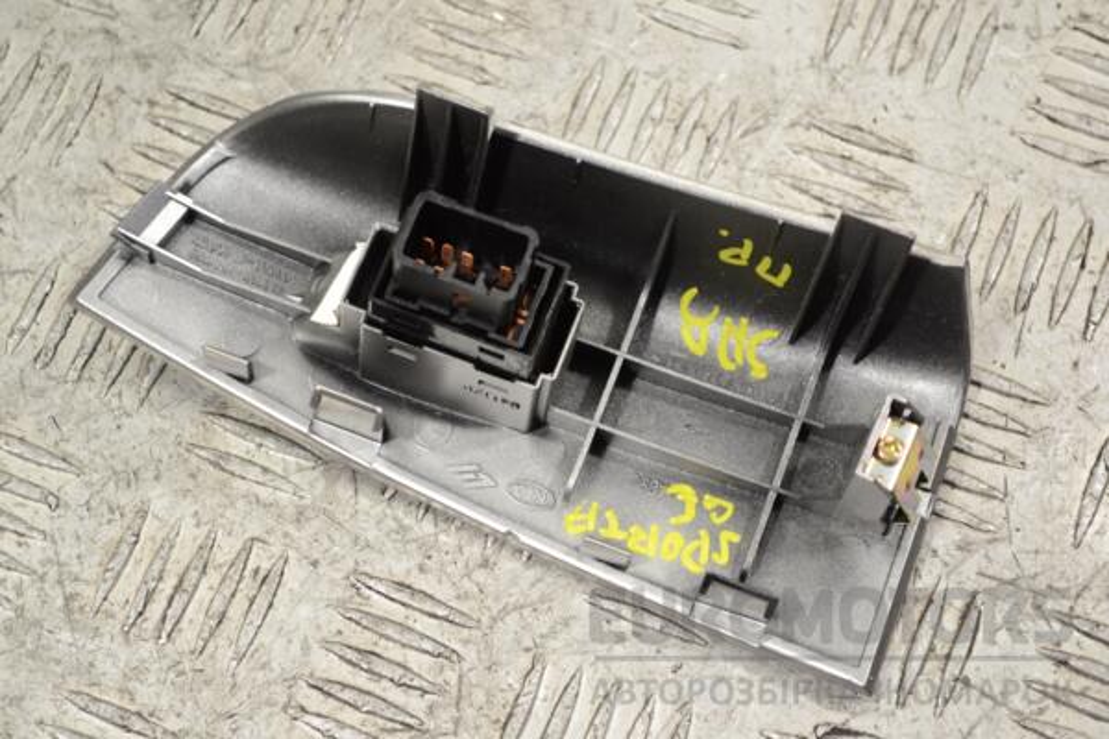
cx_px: 554
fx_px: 2541
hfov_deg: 24.6
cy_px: 370
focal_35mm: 82
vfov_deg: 16.6
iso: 280
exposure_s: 1/30
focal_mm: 55
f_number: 5.6
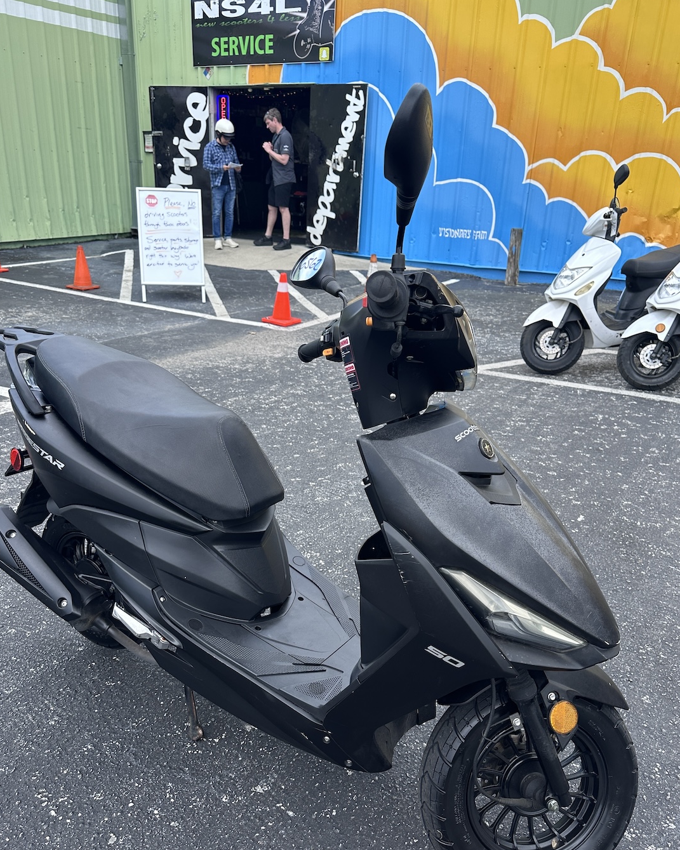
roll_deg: -2.8
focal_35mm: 28
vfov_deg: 61.8
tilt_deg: -23.5
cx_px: 323
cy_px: 499
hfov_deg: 51.5
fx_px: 704
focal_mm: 6.86
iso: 80
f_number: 1.78
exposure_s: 1/1227
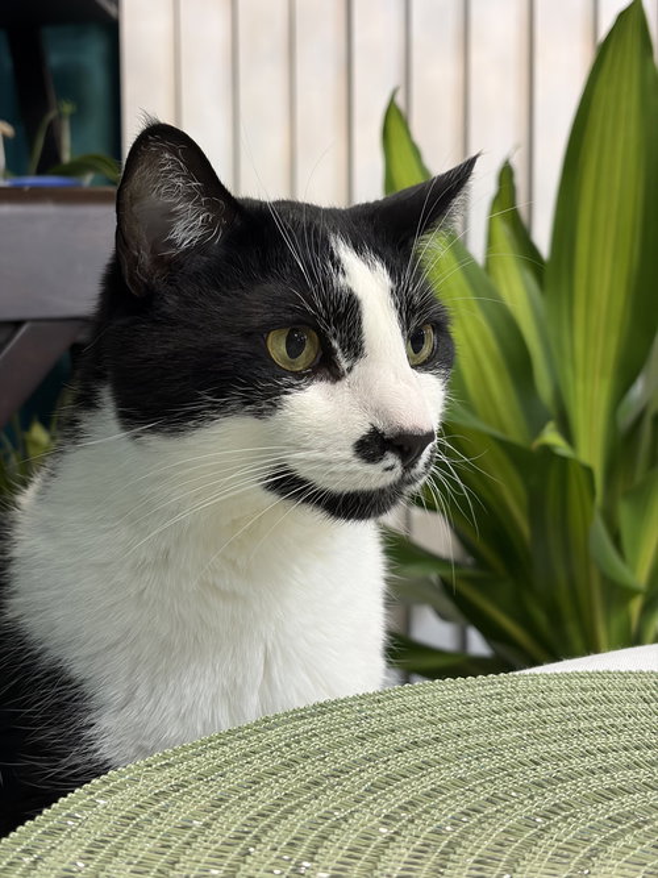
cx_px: 329
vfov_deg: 36.8
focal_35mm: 52
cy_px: 439
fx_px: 1318
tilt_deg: -4.4
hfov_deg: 28.0
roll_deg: +0.5
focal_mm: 5.96
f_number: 1.6
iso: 125
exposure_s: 1/40
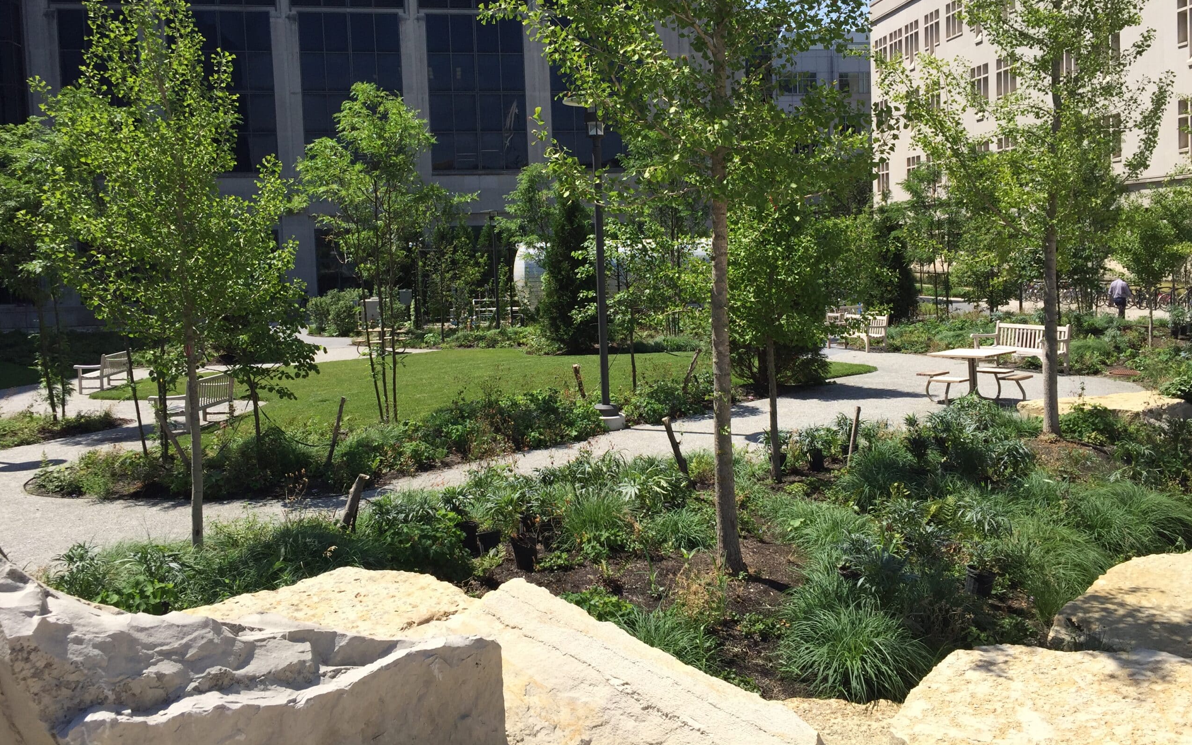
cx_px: 592
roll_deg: +1.0
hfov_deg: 61.2
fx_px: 1007
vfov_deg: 40.4
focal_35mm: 31
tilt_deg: -3.3
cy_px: 299
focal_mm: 4.15
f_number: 2.2
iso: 32
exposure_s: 1/1799
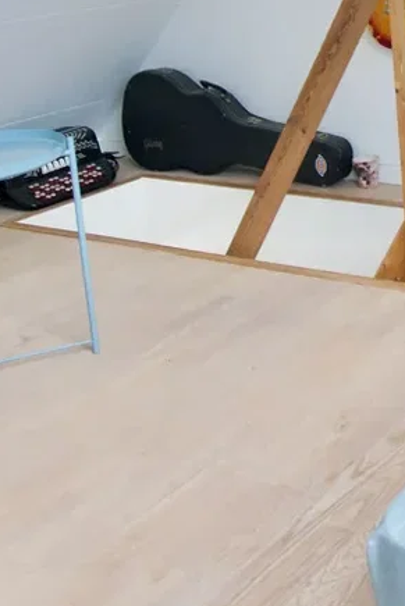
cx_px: 509
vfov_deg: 32.7
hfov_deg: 22.4
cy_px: -27
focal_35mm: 55
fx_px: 927
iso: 800
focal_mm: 10
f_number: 5.6
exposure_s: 1/100
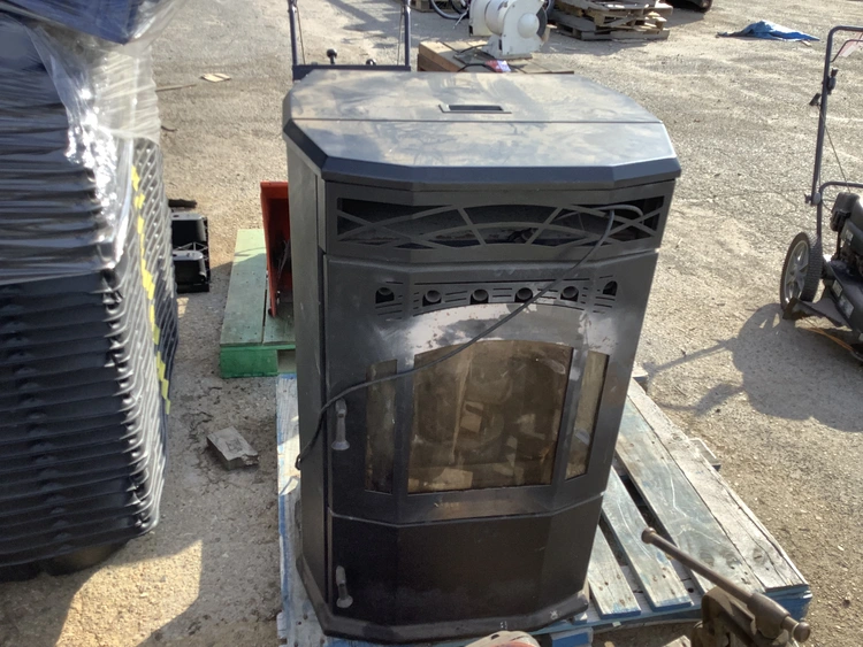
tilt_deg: -28.7
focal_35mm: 31
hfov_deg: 58.3
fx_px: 773
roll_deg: -4.2
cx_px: 432
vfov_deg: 45.5
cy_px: 324
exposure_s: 1/479
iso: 25
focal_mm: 3.3
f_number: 2.4
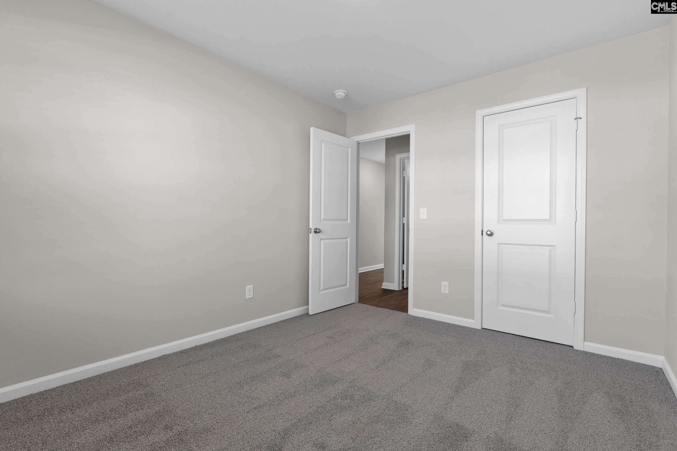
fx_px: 310
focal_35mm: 16
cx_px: 338
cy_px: 226
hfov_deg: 95.0
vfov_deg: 72.1
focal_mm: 11
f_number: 6.3
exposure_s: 1/10
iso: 200
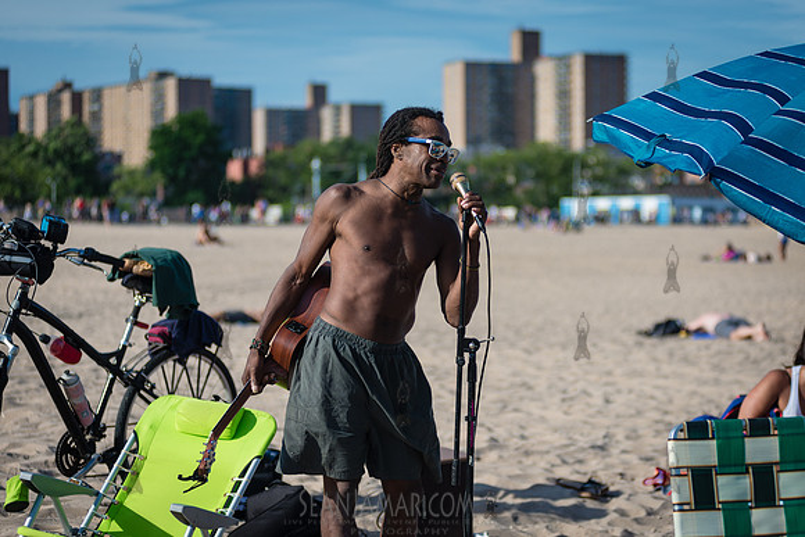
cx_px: 402
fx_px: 1789
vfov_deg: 17.1
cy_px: 268
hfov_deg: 25.4
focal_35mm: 80
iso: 125
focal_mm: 80
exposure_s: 1/3200
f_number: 2.8
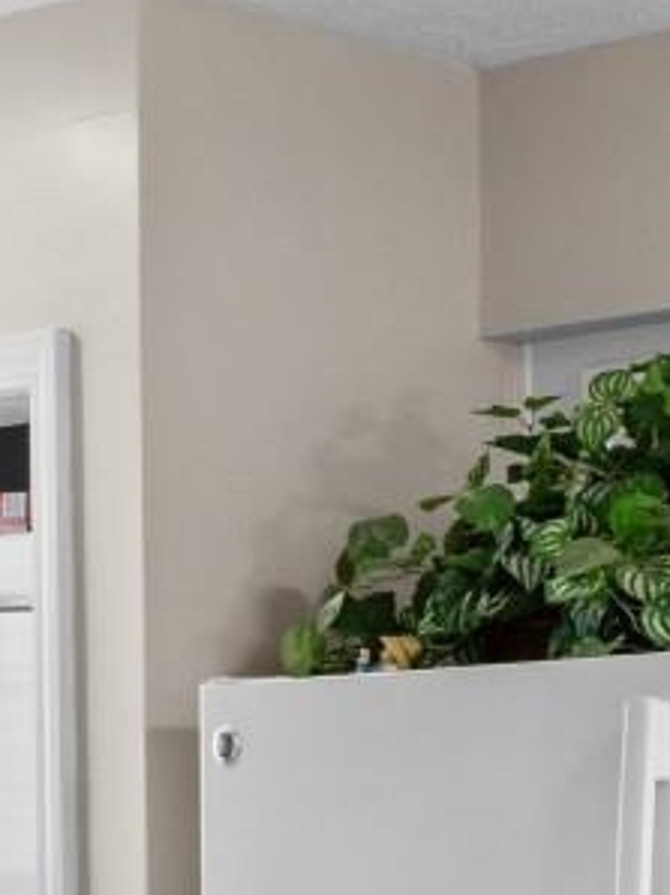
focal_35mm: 115
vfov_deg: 16.8
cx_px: 1412
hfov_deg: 11.4
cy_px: 841
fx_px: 2972
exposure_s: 1/5
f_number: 5.3
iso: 100
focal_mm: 15
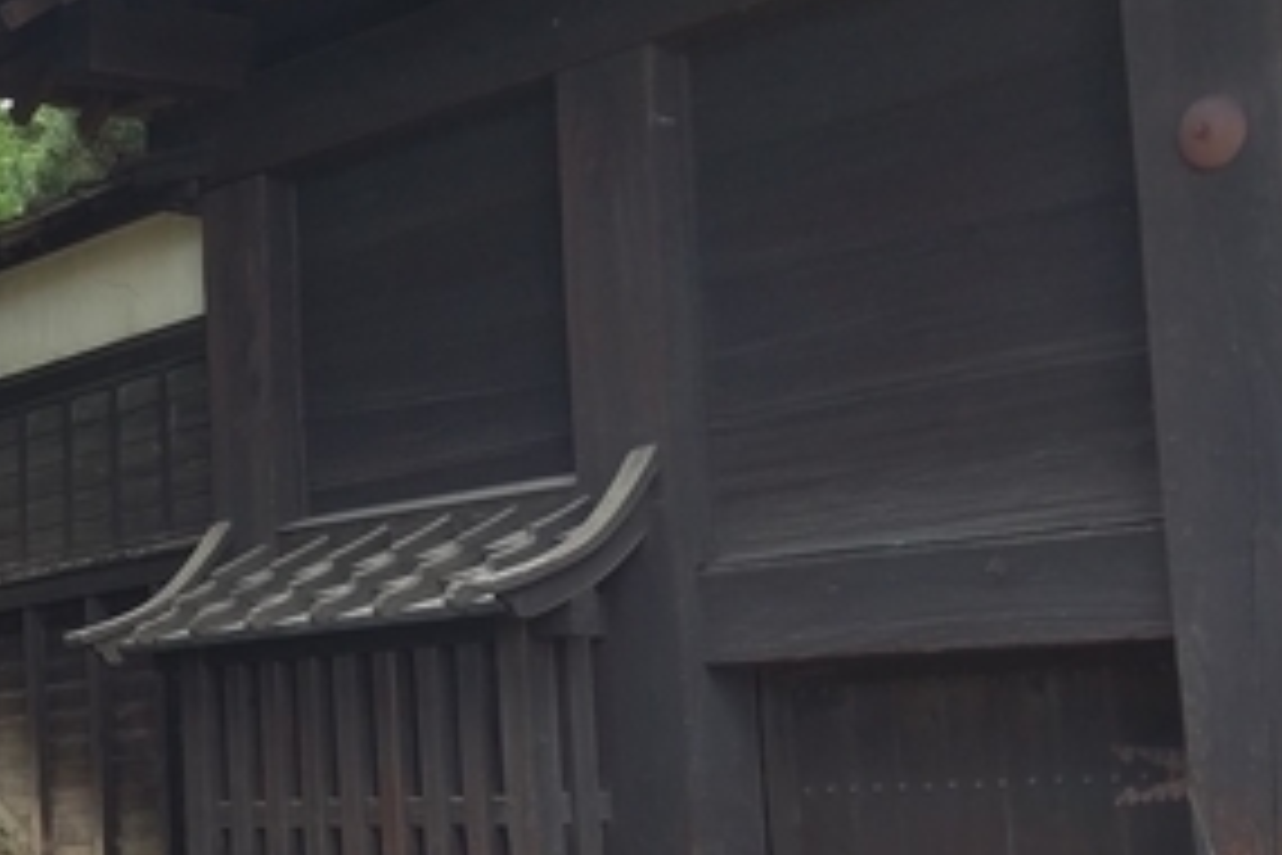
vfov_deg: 17.9
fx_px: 2706
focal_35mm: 76
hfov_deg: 25.6
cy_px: 410
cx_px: 54
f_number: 1.8
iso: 100
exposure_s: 1/350
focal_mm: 4.58
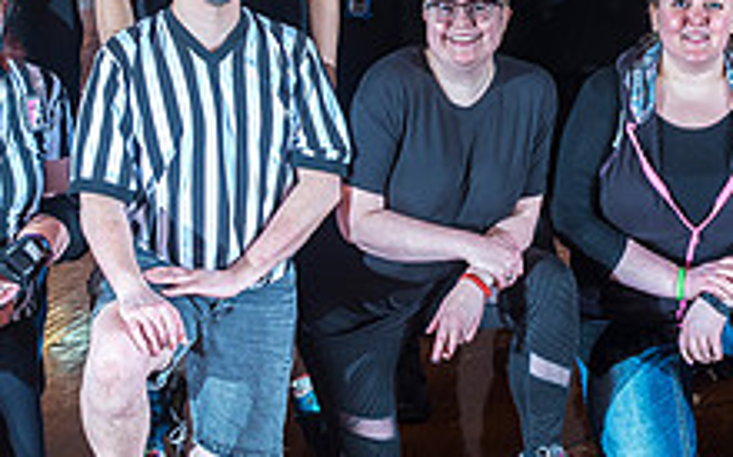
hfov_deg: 18.2
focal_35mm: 113
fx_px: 2255
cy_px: 62
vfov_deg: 11.5
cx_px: 646
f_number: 4.5
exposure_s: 1/160
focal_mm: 42
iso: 800
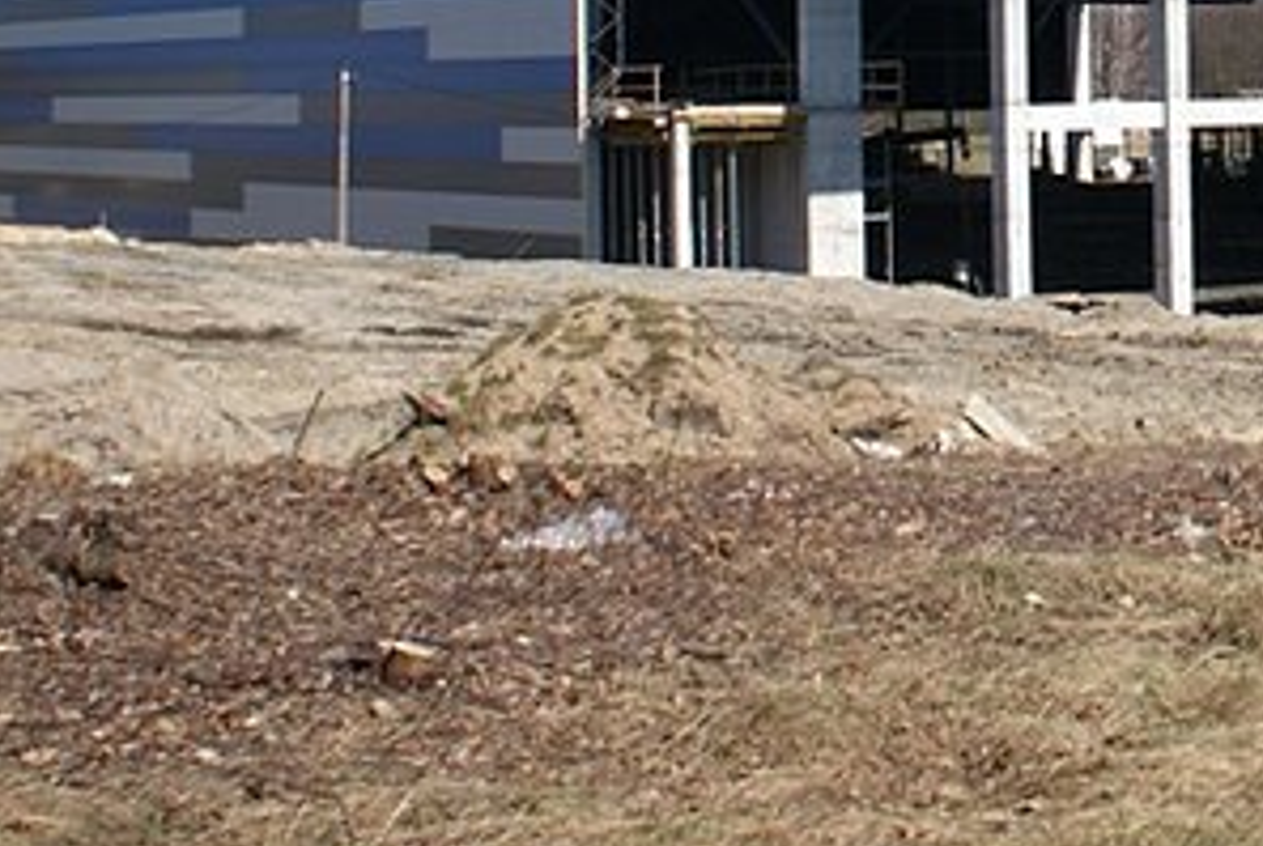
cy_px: -128
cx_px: 1497
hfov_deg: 19.3
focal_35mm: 100
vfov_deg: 13.4
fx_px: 3514
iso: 100
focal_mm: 22
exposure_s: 1/250
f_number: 10
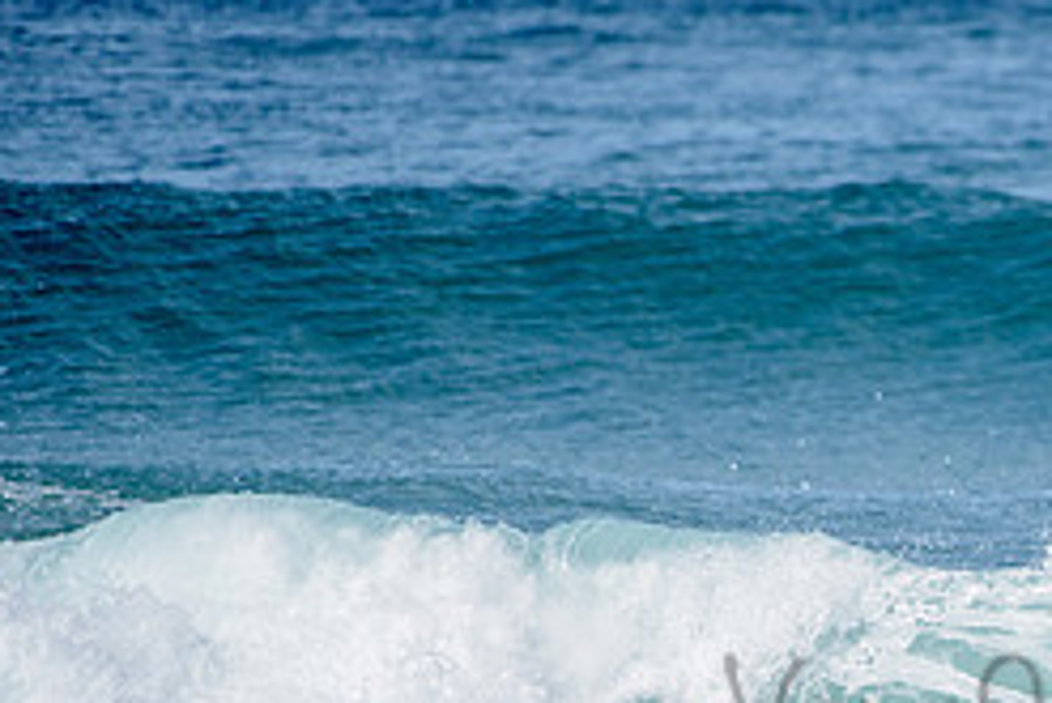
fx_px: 34267
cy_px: 684
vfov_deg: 1.2
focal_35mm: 1172
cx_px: 1163
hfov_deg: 1.8
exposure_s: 1/2500
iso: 250
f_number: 6.3
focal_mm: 500
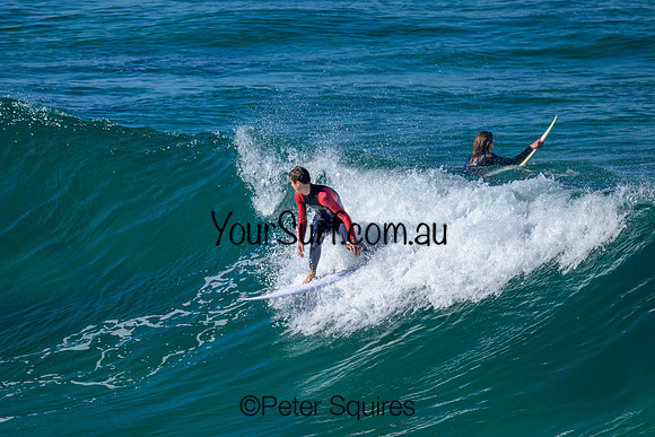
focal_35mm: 800
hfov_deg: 2.6
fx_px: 14558
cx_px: 328
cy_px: 218
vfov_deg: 1.7
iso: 320
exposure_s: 1/2000
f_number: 6.3
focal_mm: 800
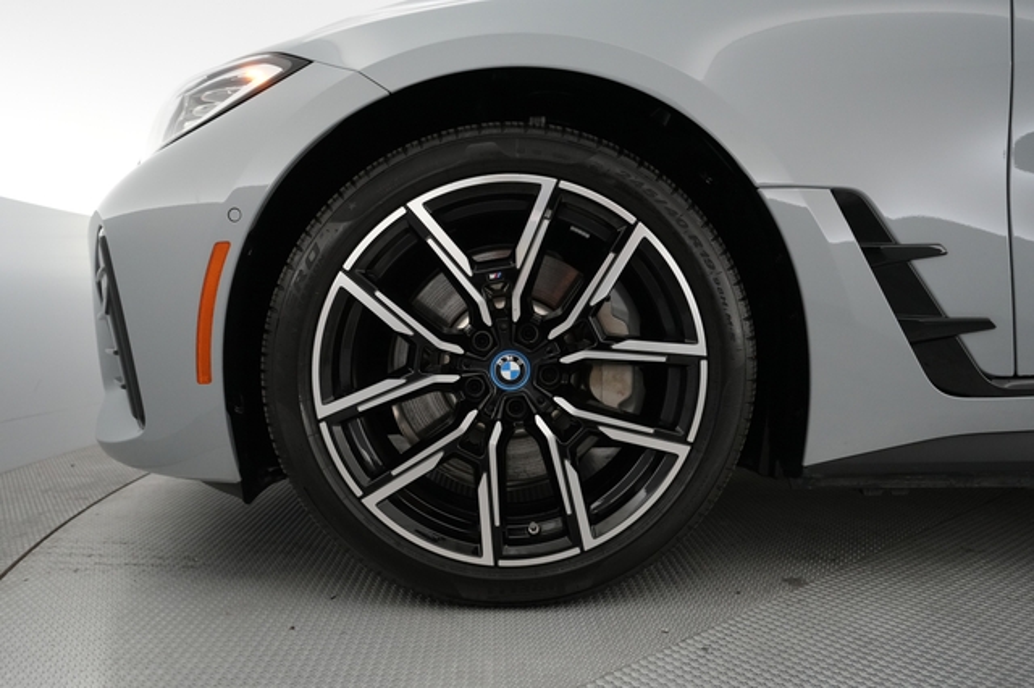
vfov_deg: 53.1
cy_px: 344
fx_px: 689
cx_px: 517
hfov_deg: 73.8
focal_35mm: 24
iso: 4000
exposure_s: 1/125
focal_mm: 24
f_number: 4.5
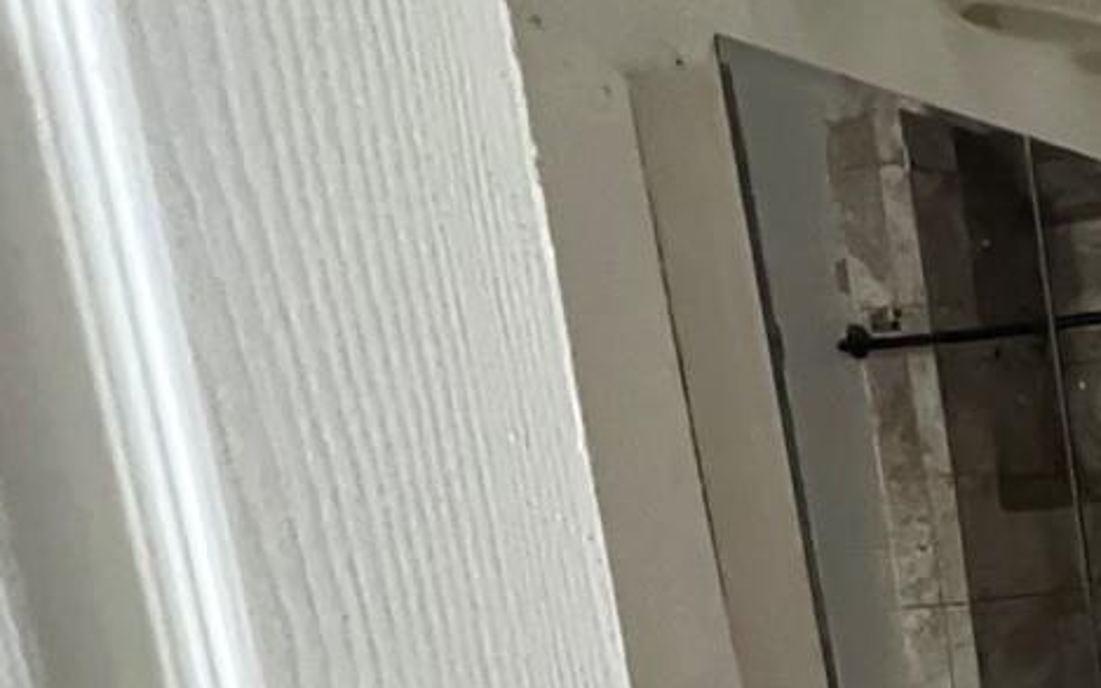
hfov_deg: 28.5
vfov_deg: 25.2
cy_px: 784
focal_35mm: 47
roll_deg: +4.4
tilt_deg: -10.6
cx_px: 1634
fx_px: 1410
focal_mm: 1.57
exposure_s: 1/43
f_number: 1.8
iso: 1000
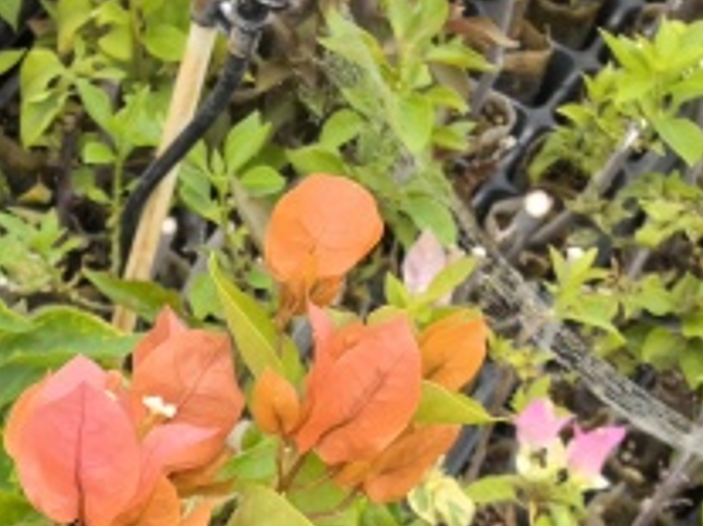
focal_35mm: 112
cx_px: -190
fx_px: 2273
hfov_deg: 16.7
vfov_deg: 12.1
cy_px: 960
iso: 64
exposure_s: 1/100
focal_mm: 5.75
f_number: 4
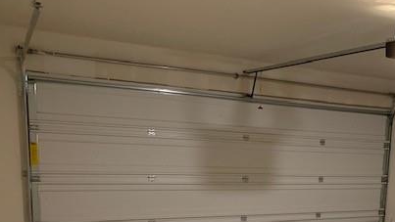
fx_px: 471
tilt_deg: -8.7
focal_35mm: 45
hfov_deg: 44.0
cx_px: 295
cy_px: 221
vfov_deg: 25.3
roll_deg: -2.0
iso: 320
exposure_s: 1/30
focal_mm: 4.25
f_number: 1.8
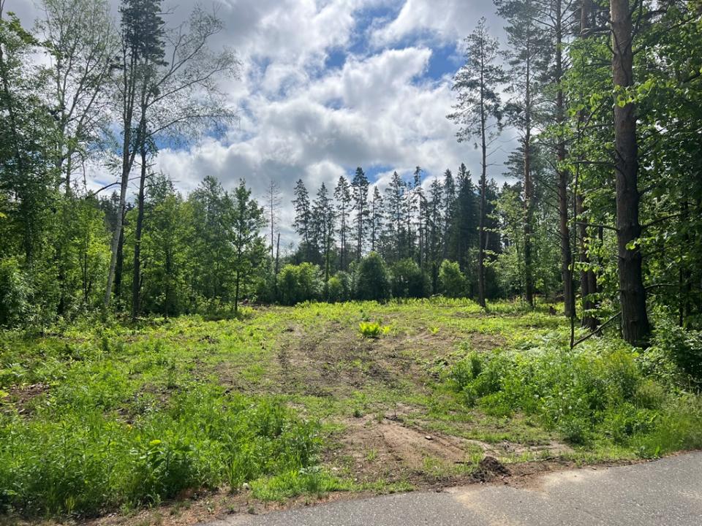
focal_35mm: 26
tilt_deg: +3.5
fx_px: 527
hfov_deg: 67.3
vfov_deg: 53.1
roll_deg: +0.5
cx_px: 351
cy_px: 263
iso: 50
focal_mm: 5.7
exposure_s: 1/8696
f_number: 1.5
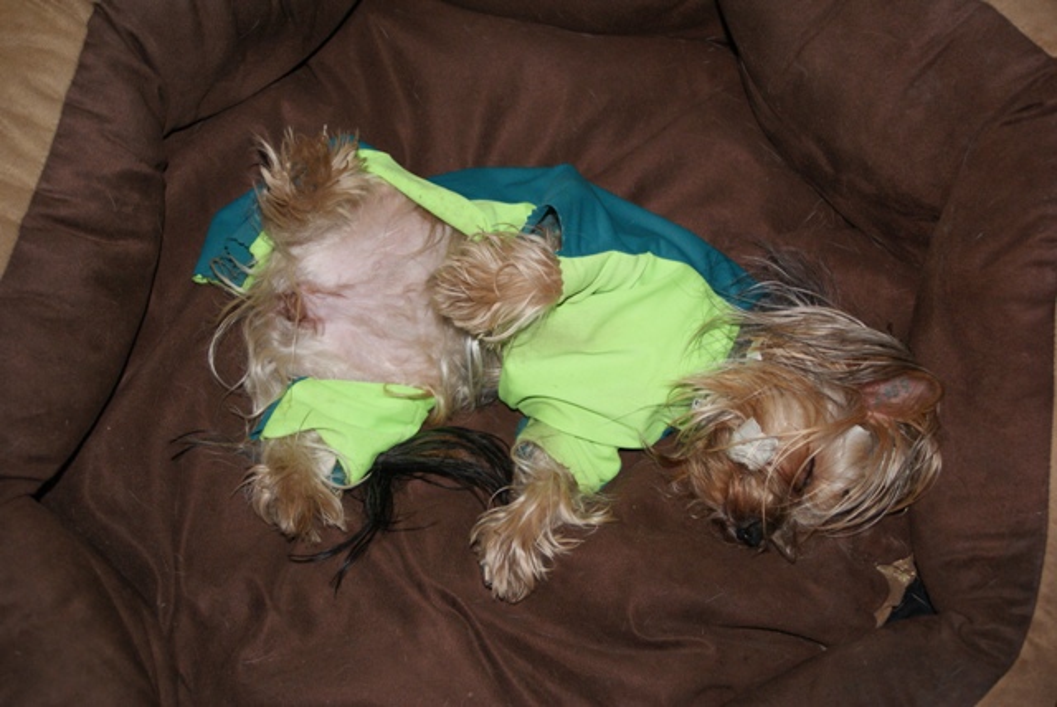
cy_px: 354
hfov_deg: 33.4
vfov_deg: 22.7
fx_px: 1763
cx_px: 528
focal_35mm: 60
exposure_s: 1/60
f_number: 5.6
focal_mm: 40
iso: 400
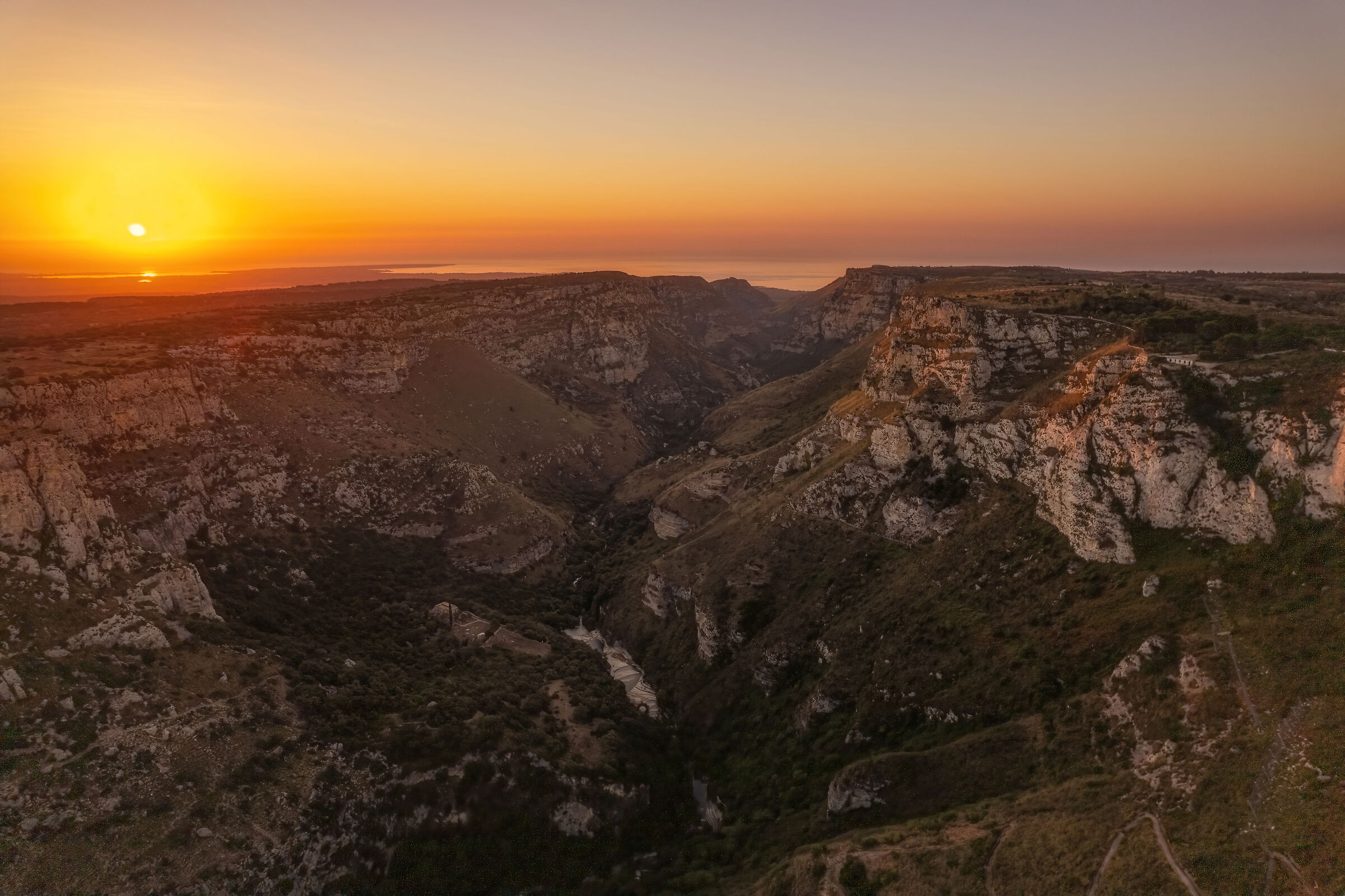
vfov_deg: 57.2
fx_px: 822
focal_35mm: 22
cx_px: 672
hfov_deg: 78.6
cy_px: 448
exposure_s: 1/640
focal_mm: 8.38
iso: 100
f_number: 2.8
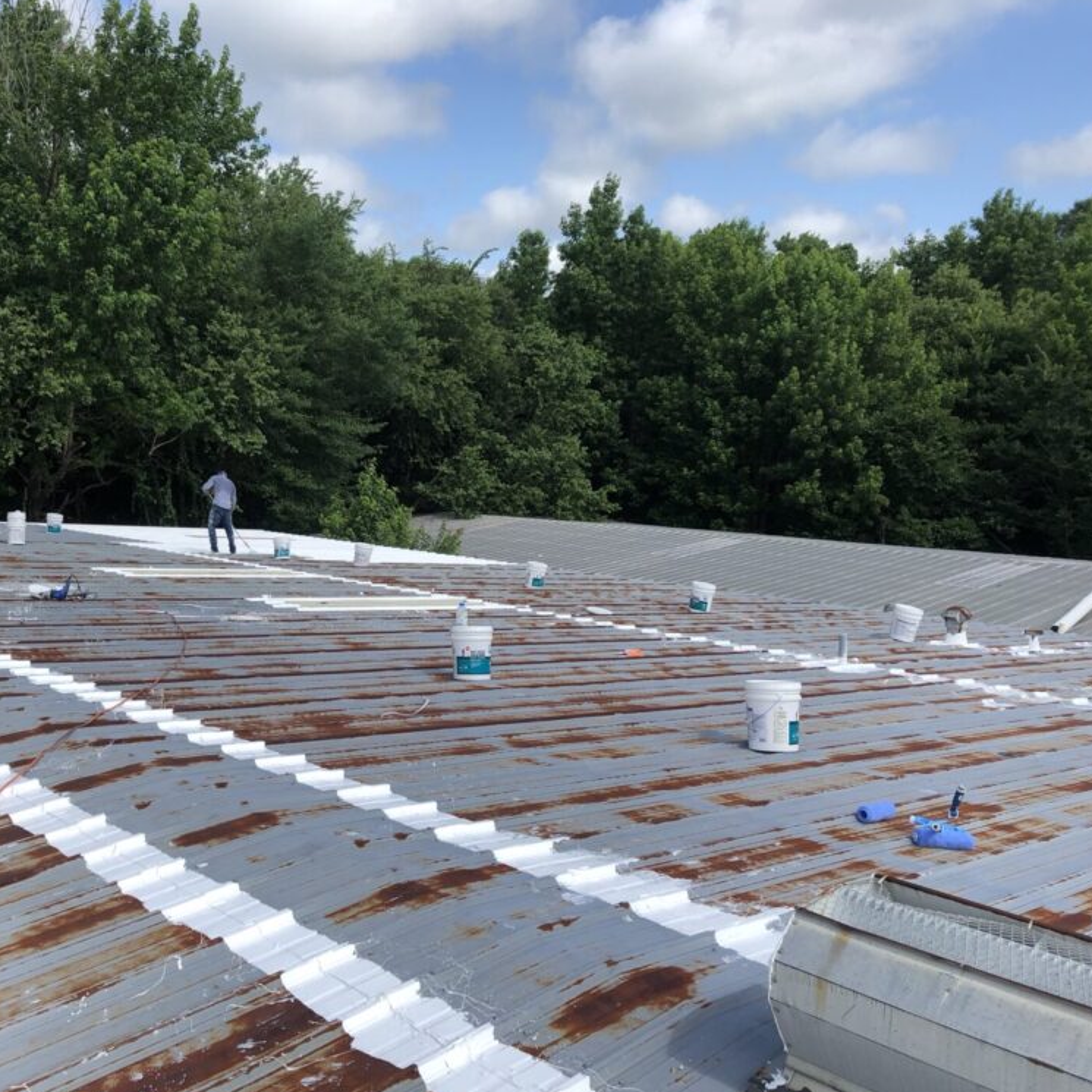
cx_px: 349
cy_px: 551
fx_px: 1213
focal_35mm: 34
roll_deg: +0.8
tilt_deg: -5.8
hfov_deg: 47.5
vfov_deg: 48.4
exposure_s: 1/1779
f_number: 1.8
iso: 20
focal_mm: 4
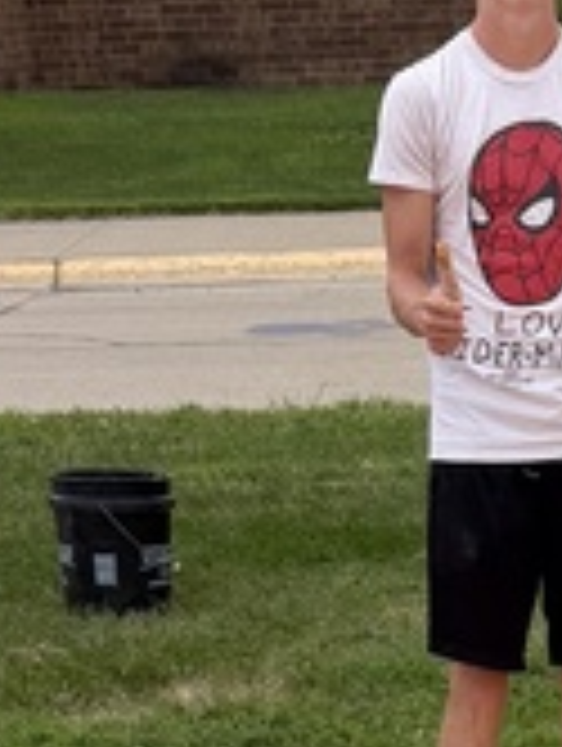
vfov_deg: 10.9
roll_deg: +2.0
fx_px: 3196
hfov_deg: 9.9
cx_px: 724
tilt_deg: -31.4
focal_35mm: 148
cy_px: 1886
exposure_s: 1/780
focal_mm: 6.76
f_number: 1.78
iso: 80
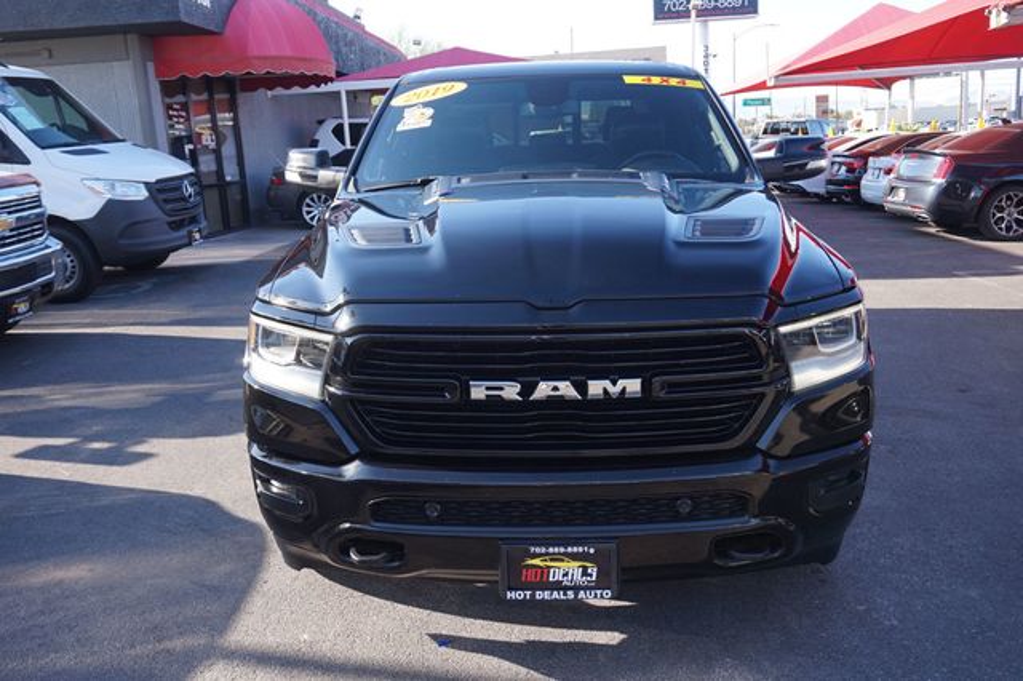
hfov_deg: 59.5
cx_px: 512
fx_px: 895
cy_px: 340
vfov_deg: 41.7
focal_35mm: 32
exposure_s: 1/80
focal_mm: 21
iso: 100
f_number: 5.6
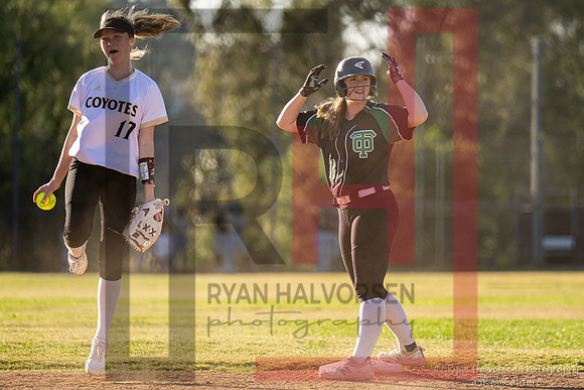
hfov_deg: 6.3
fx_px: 5320
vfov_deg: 4.2
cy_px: 185
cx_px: 339
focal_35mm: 328
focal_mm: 188
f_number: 2.8
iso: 320
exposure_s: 1/2500
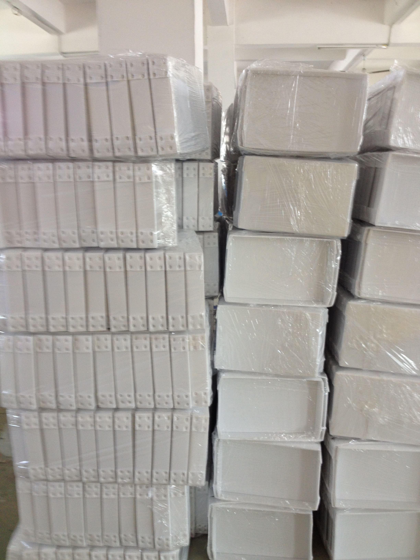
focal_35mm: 35
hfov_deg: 40.7
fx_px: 566
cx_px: 210
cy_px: 280
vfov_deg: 52.6
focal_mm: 4.28
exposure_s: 1/30
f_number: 2.4
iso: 64
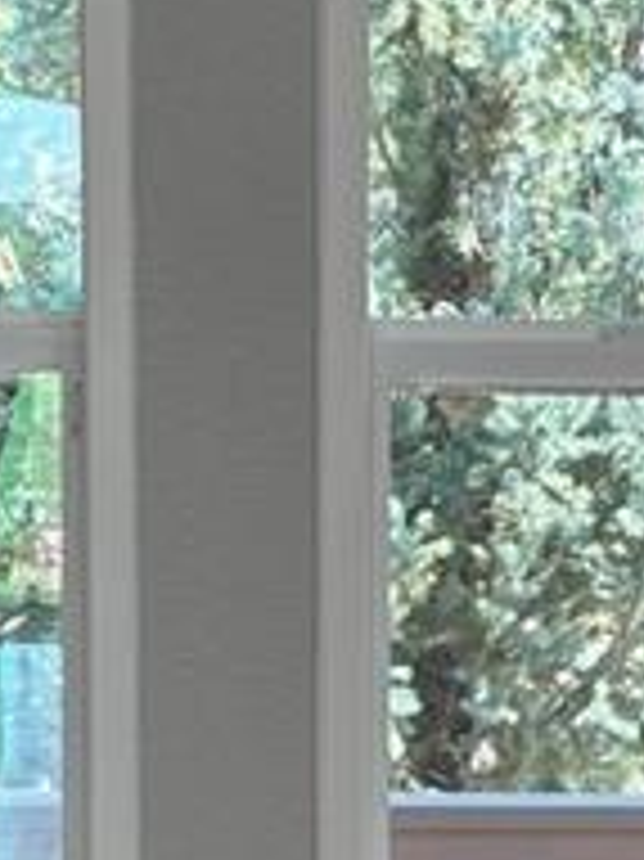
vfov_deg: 13.3
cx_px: 610
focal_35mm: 147
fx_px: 3650
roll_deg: -1.2
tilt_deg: -6.7
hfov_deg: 10.0
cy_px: 743
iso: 100
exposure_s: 1/120
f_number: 1.6
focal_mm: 5.96
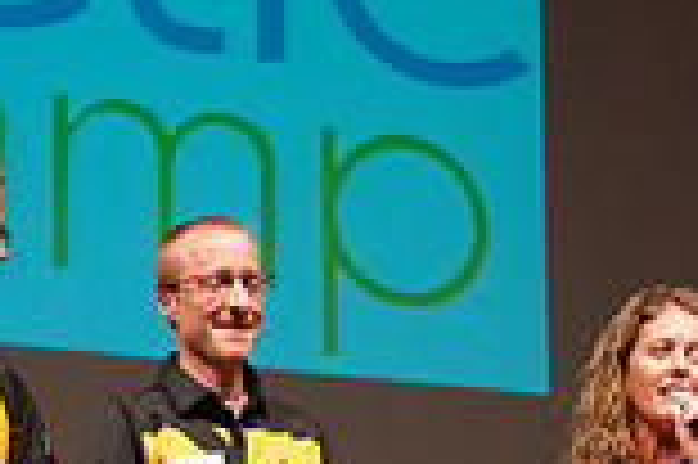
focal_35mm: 165
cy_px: 719
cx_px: 365
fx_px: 3196
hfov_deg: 12.5
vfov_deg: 8.1
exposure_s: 1/250
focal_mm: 44
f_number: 5
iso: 6400
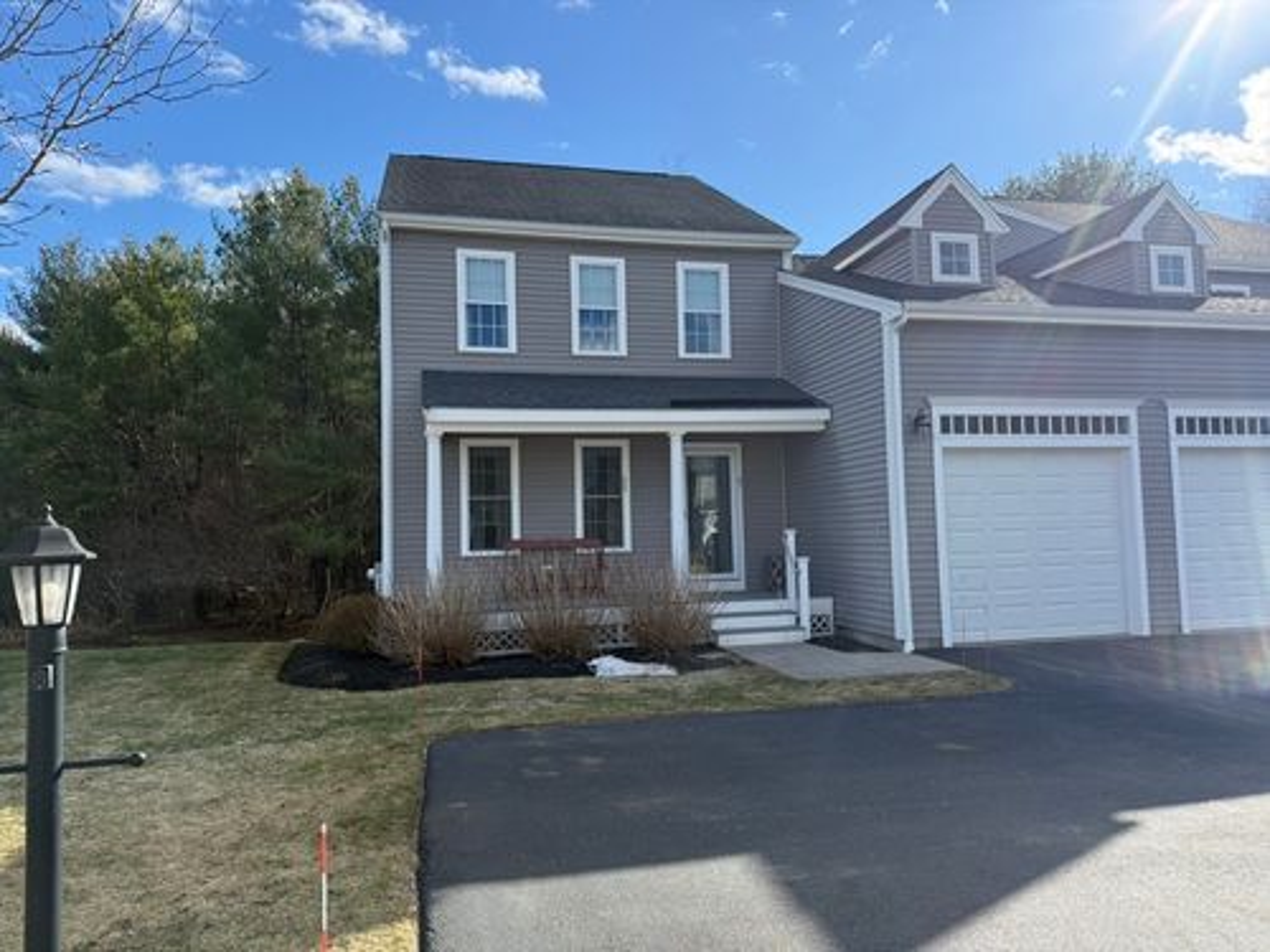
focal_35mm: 24
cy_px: 476
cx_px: 635
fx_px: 881
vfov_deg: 56.8
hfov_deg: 71.6
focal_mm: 6.76
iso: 100
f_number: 1.78
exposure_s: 1/3145
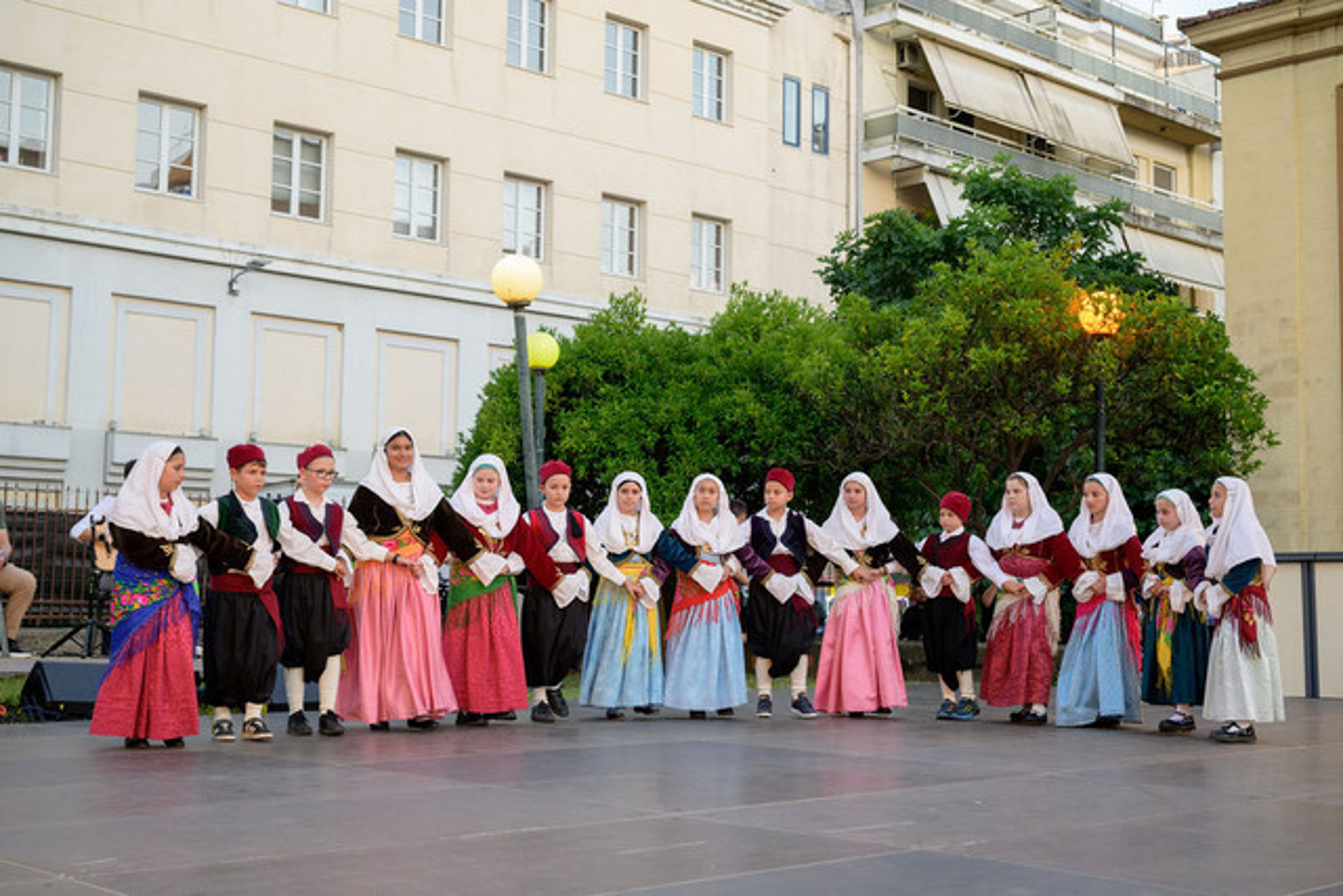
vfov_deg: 30.5
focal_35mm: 44
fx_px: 1642
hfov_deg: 44.5
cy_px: 448
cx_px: 672
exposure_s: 1/320
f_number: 4.5
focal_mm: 44
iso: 1250
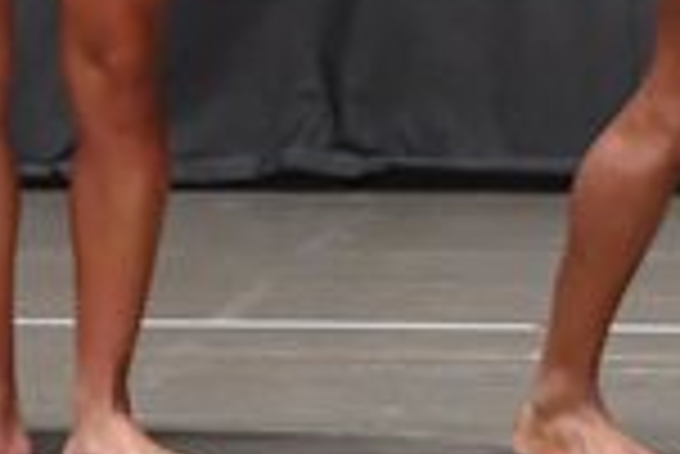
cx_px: -119
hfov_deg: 2.6
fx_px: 15239
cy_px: -346
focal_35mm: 806
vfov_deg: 1.7
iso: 5000
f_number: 5.6
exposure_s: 1/400
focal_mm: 105
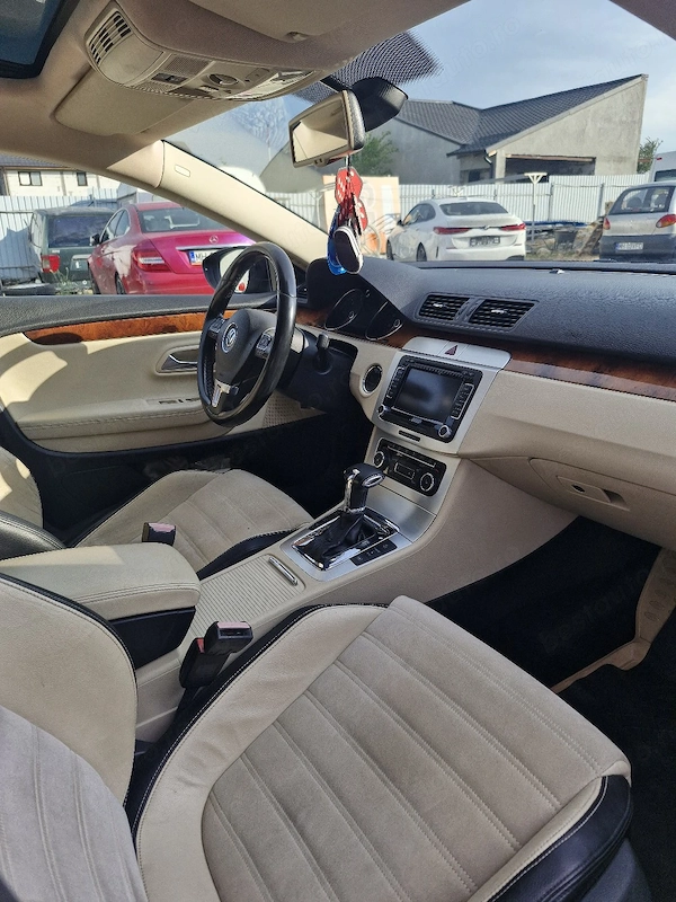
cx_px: 338
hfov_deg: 58.9
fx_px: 599
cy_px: 451
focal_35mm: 23
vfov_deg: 73.9
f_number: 1.8
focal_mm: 5.54
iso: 50
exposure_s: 1/625
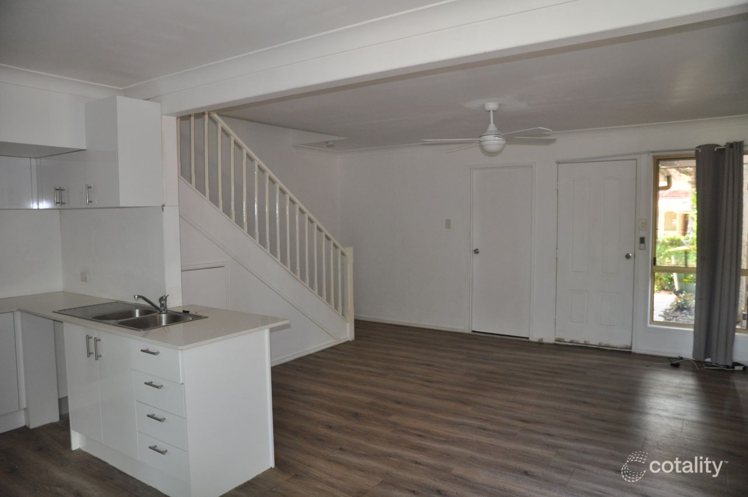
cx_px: 374
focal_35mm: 24
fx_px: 498
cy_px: 248
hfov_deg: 73.8
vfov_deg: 53.0
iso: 800
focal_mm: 16
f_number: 3.5
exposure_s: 1/60
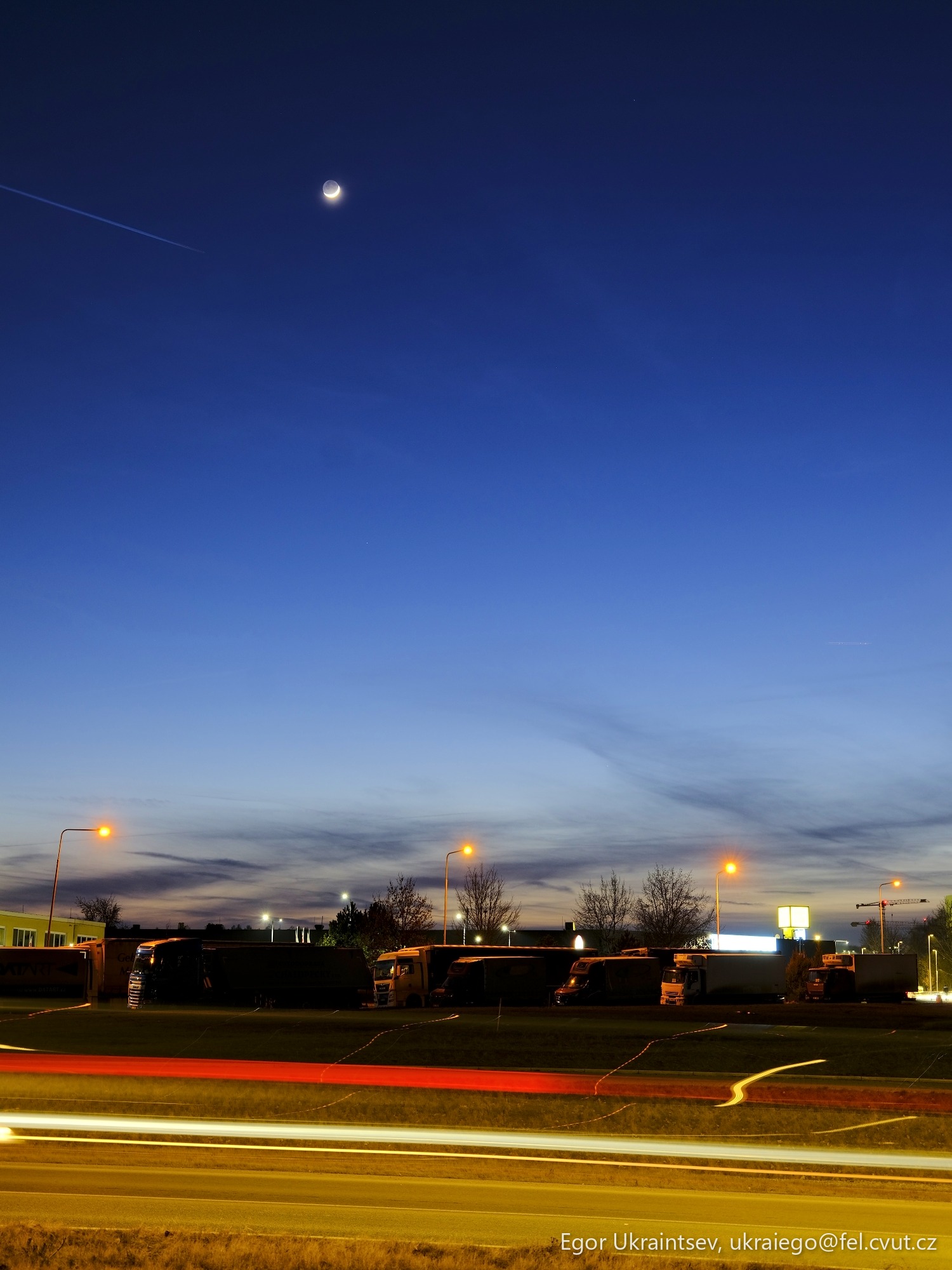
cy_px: 635
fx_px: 1687
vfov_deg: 41.2
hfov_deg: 31.5
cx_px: 476
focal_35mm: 46
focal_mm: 57.6
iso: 400
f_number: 5.6
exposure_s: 2.3
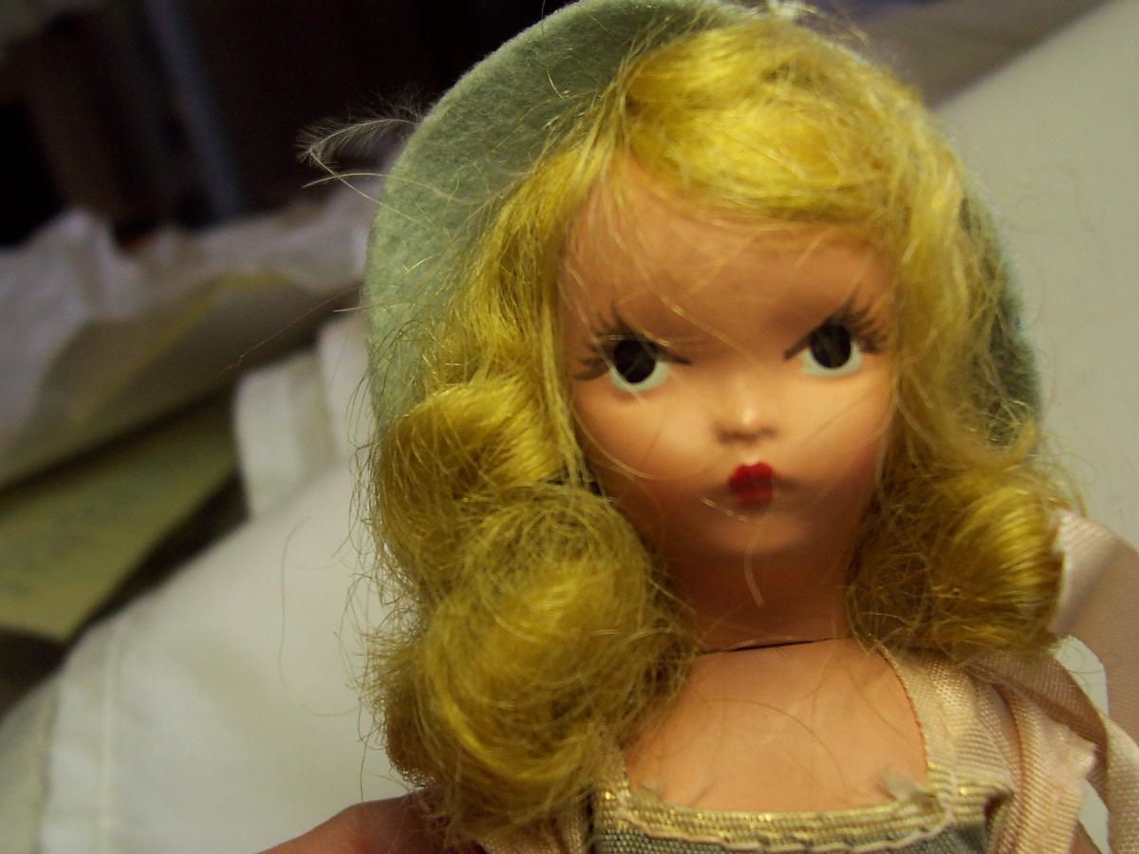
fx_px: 1217
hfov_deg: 50.1
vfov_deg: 38.7
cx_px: 570
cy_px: 427
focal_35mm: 37
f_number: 2.8
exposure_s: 1/180
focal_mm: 5.6
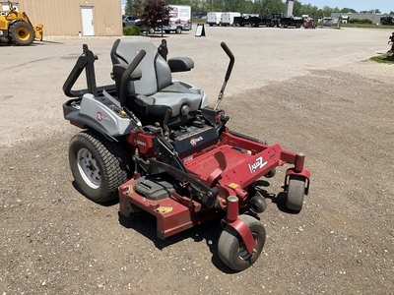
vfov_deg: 48.2
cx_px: 197
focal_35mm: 29
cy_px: 148
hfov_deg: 61.7
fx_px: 330
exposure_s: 1/1786
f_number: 1.8
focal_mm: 3
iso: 25
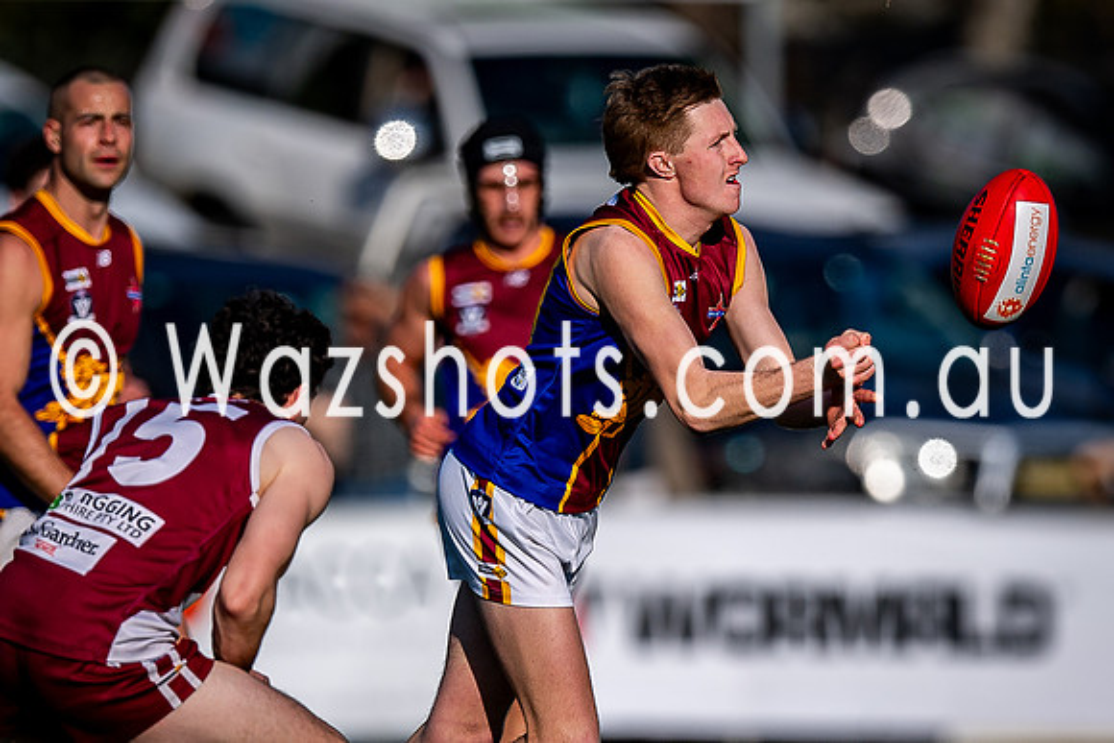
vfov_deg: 1.2
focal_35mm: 1106
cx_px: 672
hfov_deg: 1.9
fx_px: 34226
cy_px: 502
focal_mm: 500
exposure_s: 1/2500
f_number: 4
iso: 100
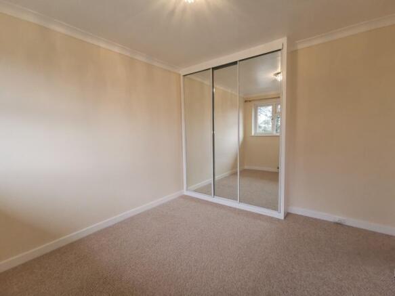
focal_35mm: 16
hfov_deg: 94.5
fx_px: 183
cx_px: 198
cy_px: 148
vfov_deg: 78.1
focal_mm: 3.95
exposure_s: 1/100
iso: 320
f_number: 2.2
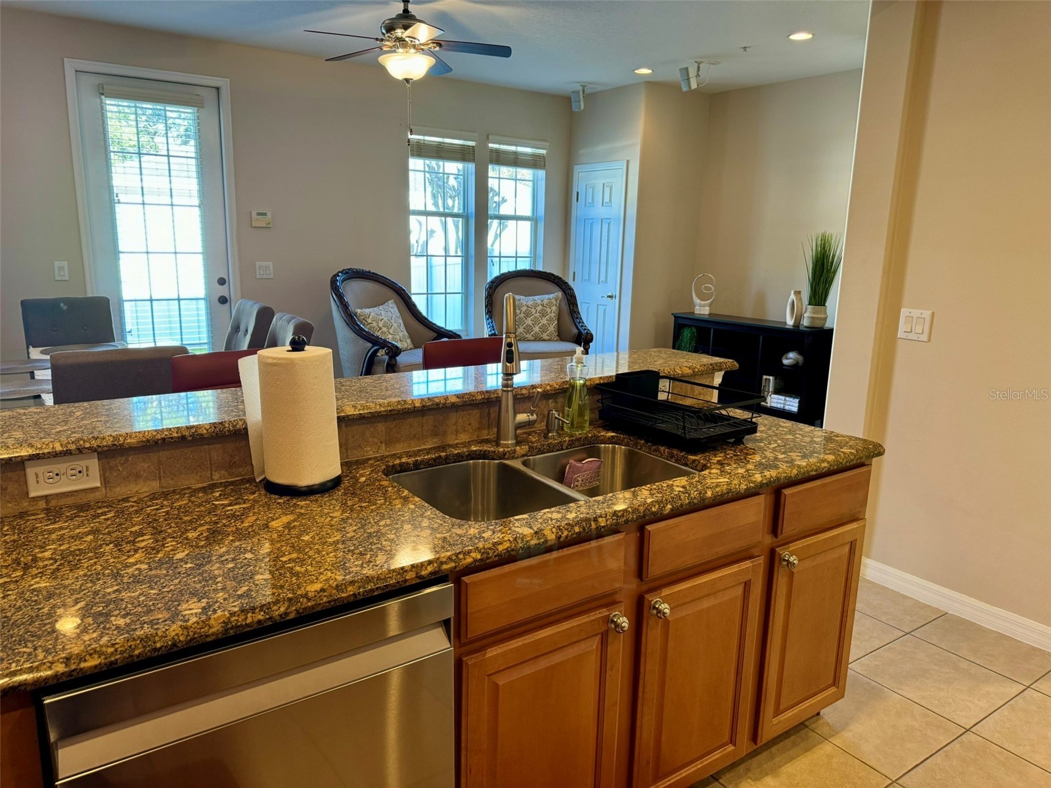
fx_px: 729
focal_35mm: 24
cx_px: 526
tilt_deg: -12.8
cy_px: 394
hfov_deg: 71.6
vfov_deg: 56.8
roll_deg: -1.2
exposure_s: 1/120
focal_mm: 6.76
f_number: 1.78
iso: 200
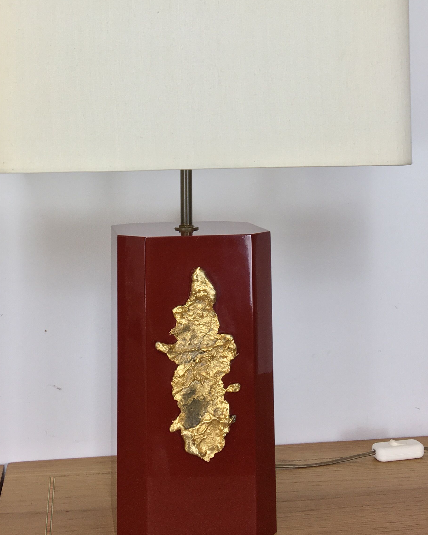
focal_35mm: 50
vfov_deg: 36.2
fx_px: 792
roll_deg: +0.5
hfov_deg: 30.2
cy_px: 117
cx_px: 202
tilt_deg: +1.7
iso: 32
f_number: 2.2
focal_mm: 4.15
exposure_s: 1/33
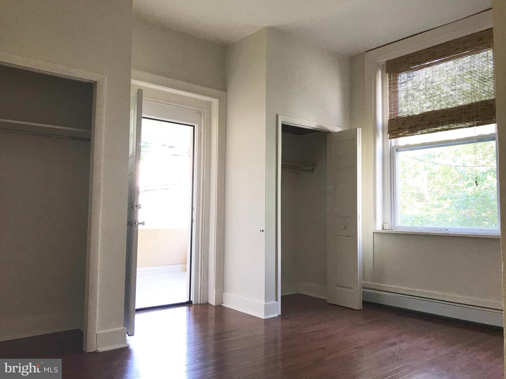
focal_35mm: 28
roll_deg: +0.1
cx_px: 253
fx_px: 409
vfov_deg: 49.7
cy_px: 190
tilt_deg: +5.8
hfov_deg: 63.4
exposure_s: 1/30
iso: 25
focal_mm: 3.99
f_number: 1.8
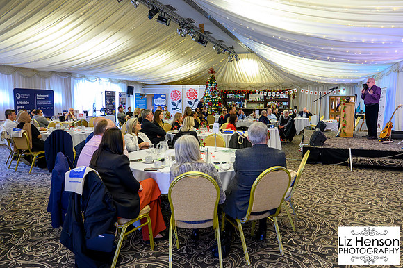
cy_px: 128
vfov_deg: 47.9
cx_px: 207
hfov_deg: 67.4
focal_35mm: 27
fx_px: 302
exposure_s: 1/100
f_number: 4
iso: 8000
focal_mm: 24
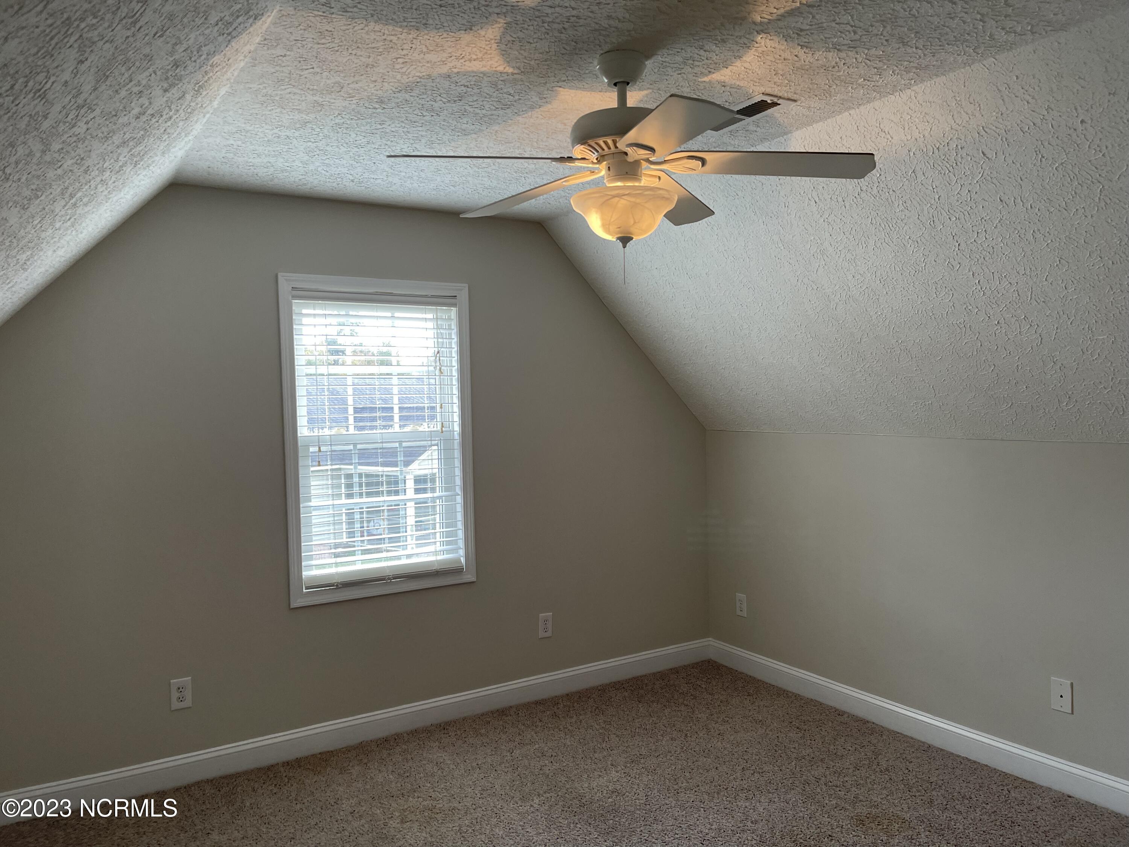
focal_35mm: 26
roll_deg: +1.6
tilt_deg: +0.1
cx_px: 564
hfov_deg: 67.3
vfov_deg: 53.1
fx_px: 848
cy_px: 424
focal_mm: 5.1
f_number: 1.6
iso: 125
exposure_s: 1/120
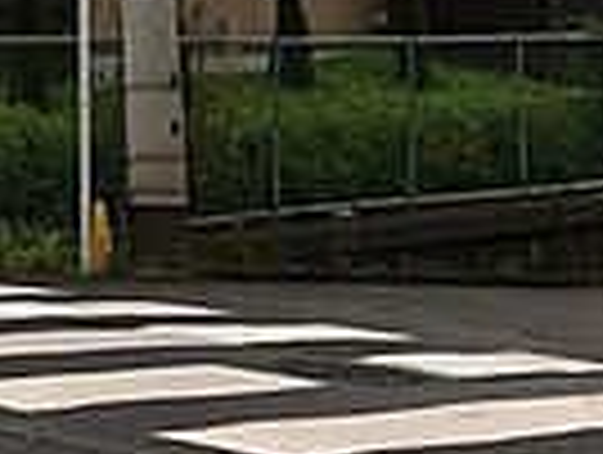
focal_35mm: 138
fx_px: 2408
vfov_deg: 9.7
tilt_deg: +11.6
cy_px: -575
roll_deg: -2.9
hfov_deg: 13.5
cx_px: -297
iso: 25
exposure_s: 1/1183
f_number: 2.2
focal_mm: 4.15
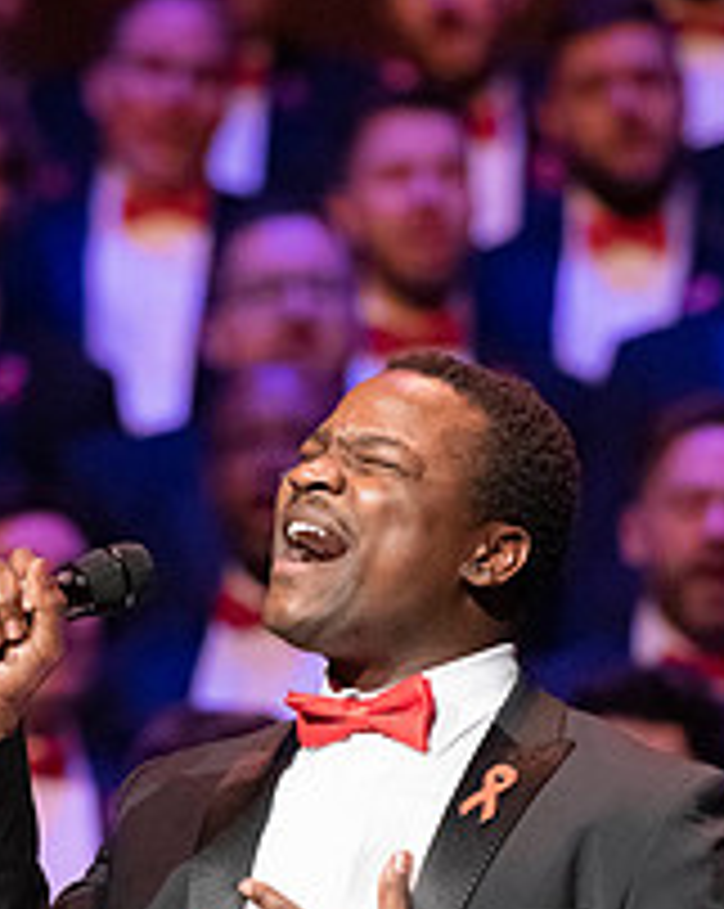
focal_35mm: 419
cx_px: 351
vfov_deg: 4.6
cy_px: 662
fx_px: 11248
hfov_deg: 3.7
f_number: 4
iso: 6400
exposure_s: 1/200
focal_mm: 200
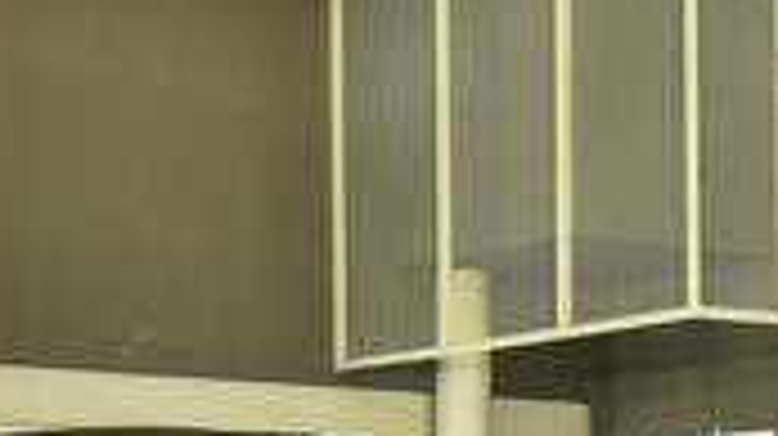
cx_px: 202
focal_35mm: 123
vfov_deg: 9.5
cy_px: 726
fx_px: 2525
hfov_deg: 17.4
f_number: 4.5
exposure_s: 1/30
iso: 800
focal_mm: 27
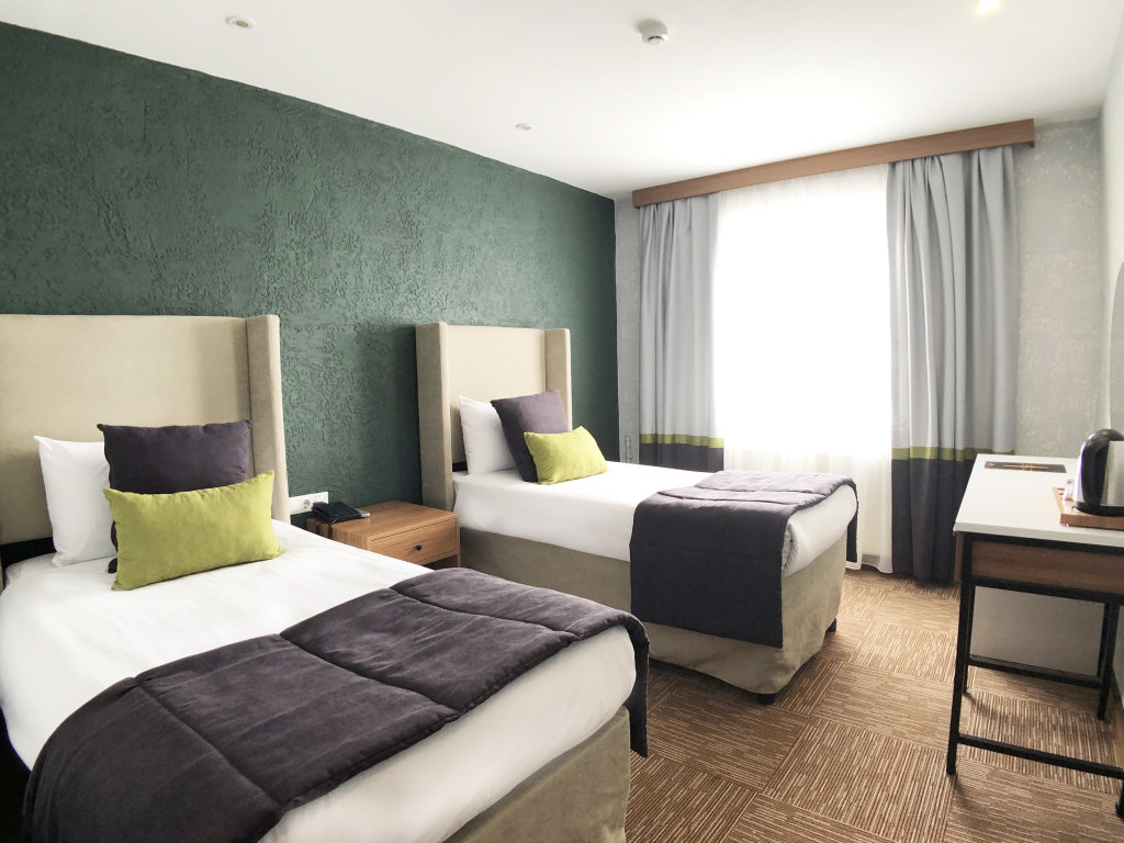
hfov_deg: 63.4
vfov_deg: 49.7
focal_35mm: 28
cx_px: 562
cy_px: 422
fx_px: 909
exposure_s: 1/20
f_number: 1.8
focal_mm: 4
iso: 40
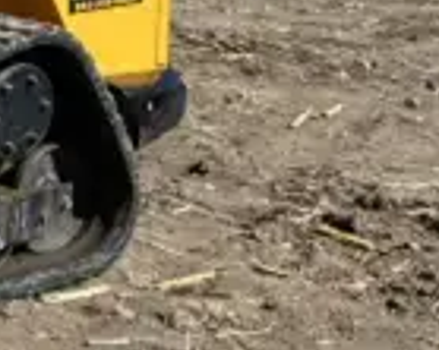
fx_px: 1519
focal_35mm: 117
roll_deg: +0.9
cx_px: -392
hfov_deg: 14.2
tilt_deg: -11.7
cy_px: 13
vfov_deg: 13.0
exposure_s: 1/4444
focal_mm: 5.7
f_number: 1.5
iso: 50
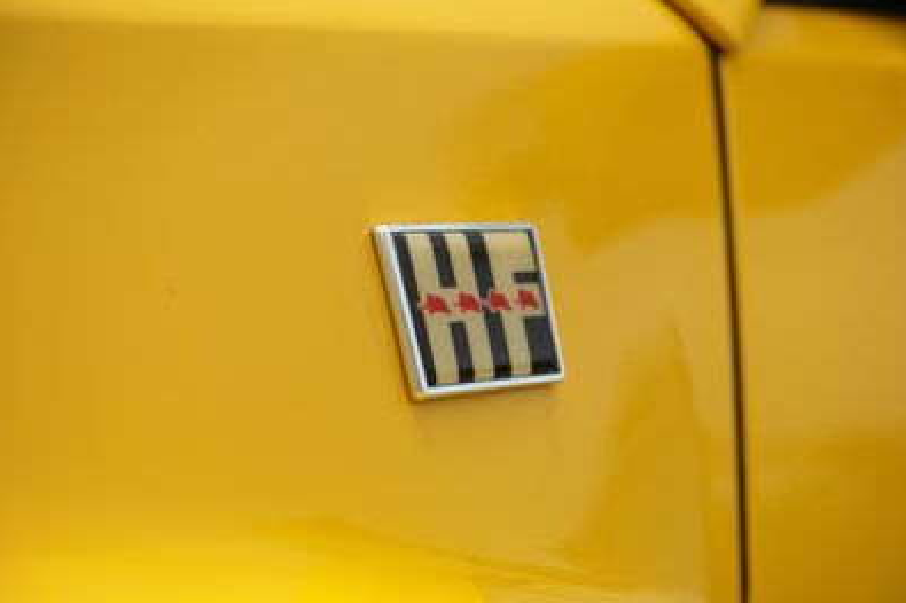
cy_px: 304
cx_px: 454
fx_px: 1912
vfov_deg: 17.9
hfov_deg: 26.7
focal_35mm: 76
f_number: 3.5
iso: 100
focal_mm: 50
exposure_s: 1/1250
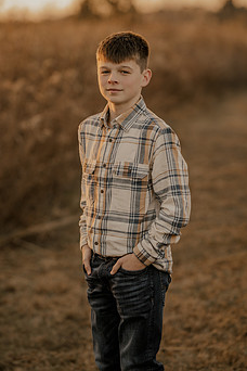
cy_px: 155
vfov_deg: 18.2
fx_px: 1153
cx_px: 119
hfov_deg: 12.2
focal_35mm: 112
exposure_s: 1/160
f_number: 1.8
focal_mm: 85
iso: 64
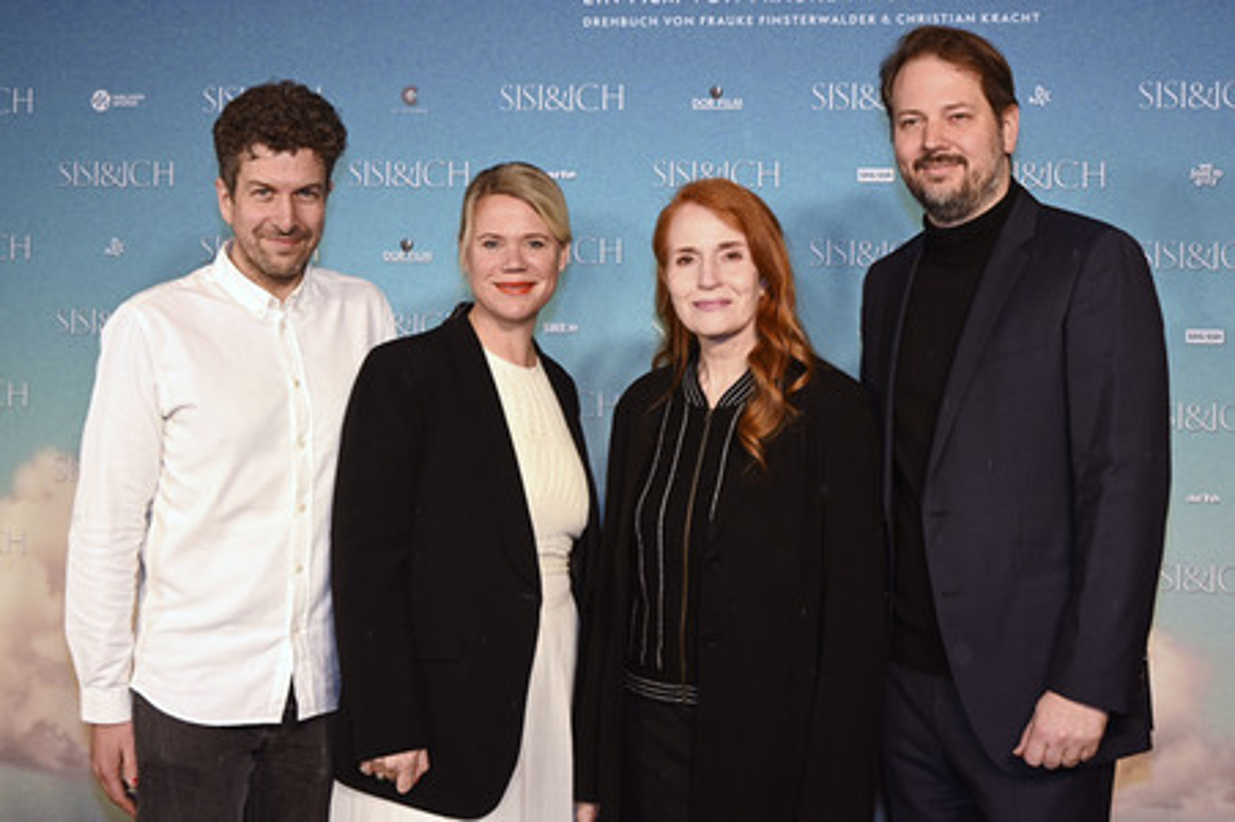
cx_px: 618
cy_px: 411
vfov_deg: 30.5
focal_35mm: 44
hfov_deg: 44.5
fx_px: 1508
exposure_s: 1/125
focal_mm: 44
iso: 1000
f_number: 5.3
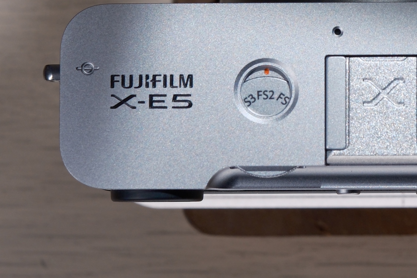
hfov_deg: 8.2
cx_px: 401
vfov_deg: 5.4
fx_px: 2908
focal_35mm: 251
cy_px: -106
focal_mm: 56
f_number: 5.6
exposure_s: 1/110
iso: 640
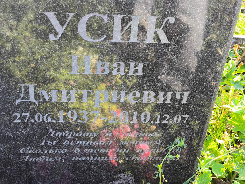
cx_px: 122
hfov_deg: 38.2
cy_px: 92
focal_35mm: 50
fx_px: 354
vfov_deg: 29.1
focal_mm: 4.71
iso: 64
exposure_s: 1/100
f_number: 1.7
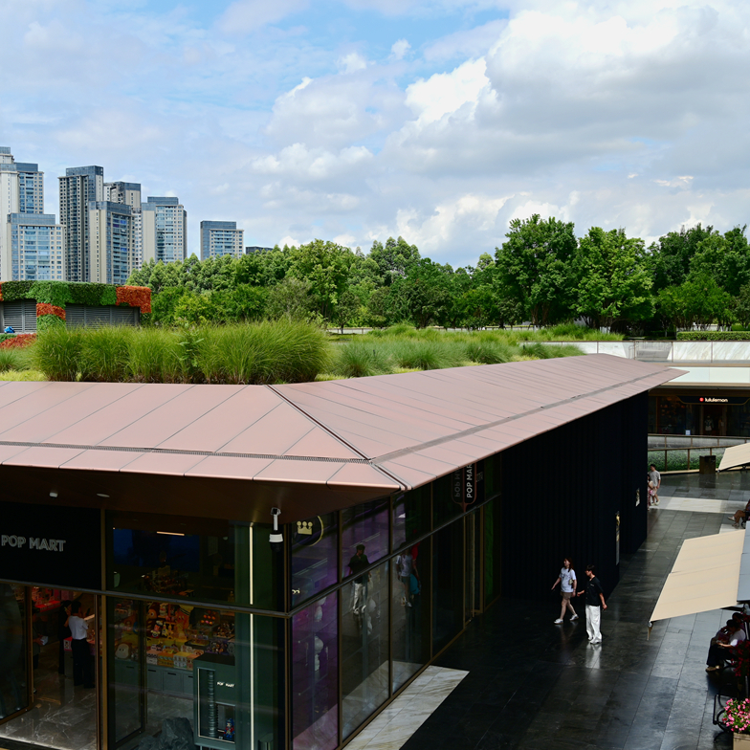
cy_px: 379
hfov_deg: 42.0
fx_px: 972
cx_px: 307
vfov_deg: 42.2
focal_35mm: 40
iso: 100
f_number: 8
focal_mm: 30.5
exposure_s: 1/200
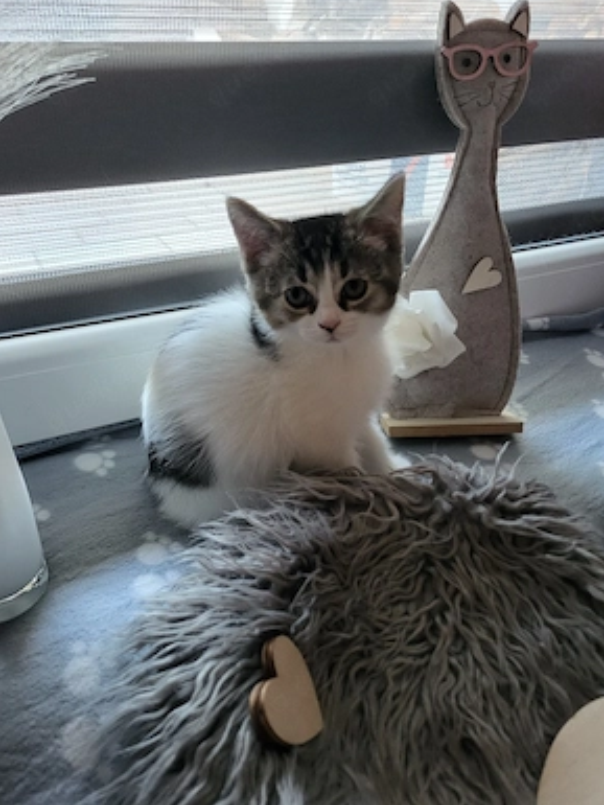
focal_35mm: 27
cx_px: 311
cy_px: 408
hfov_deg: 51.4
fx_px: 628
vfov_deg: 65.3
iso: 320
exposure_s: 1/50.3
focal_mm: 5.4
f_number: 1.8
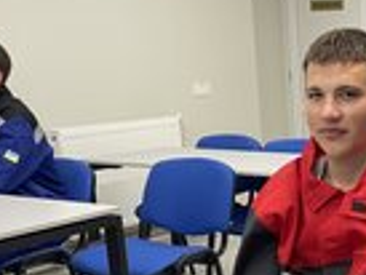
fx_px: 804
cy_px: 275
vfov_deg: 18.9
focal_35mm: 76
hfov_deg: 23.8
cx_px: 417
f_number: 1.6
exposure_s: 1/50
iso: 80
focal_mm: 4.2
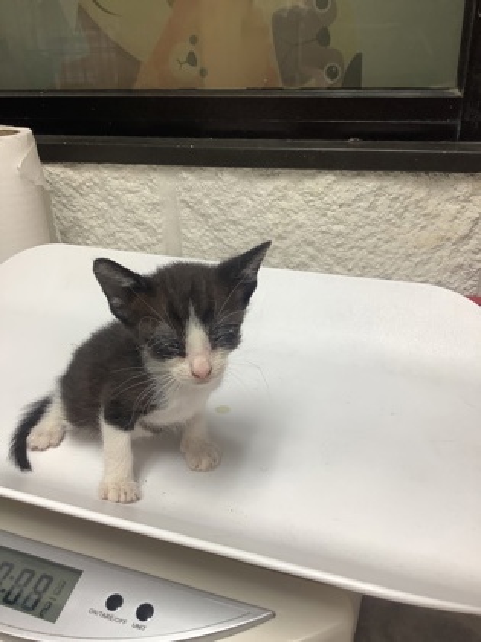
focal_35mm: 31
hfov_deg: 45.4
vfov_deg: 58.4
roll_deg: +0.1
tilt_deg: -25.5
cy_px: 321
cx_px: 240
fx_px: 574
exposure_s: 1/60
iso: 64
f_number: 2.4
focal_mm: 3.3
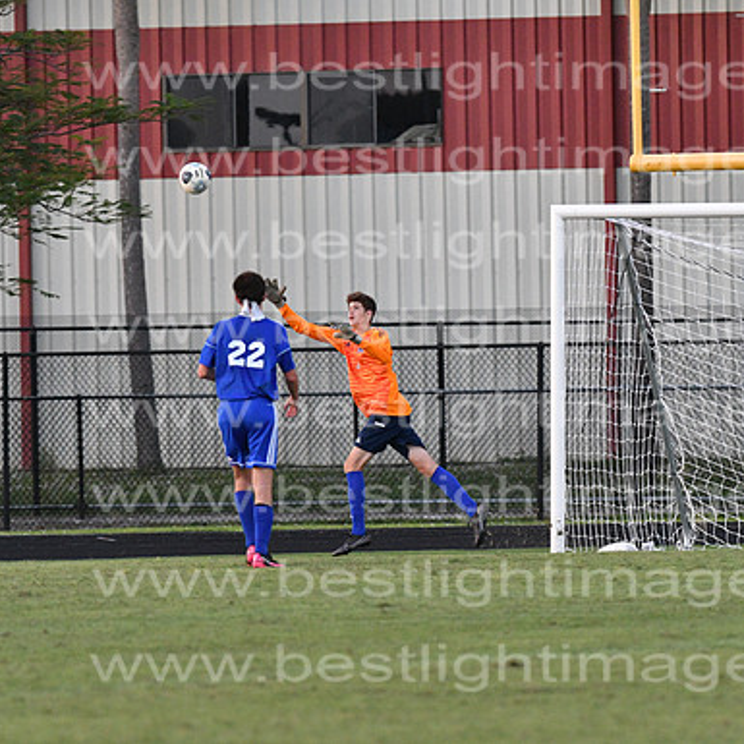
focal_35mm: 577
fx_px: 14031
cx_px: 529
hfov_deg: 3.0
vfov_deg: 3.0
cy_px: 372
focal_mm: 300
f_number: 4.5
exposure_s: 1/1000
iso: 4000
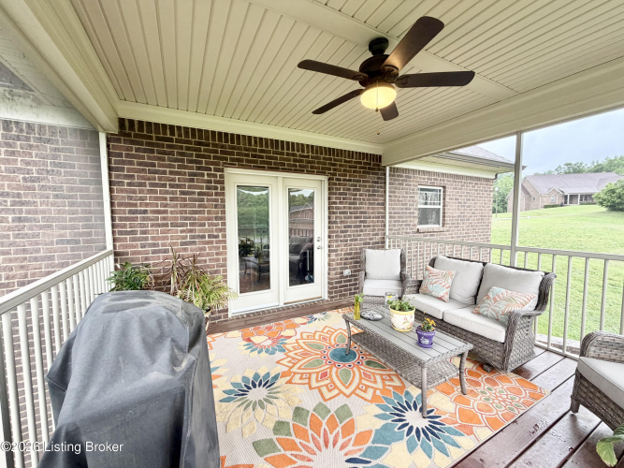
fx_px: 252
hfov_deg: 102.1
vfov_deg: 85.7
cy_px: 234
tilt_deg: -3.7
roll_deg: +0.4
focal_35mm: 14
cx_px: 312
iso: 125
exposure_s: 1/120
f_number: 2.2
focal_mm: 2.22
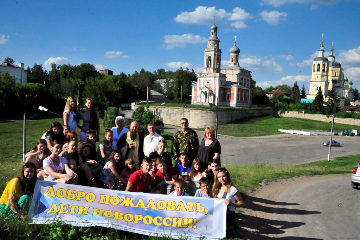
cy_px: 120
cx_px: 180
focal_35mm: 34
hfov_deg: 55.8
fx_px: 340
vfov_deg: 38.9
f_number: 22
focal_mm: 34
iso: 4500
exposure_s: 1/2000
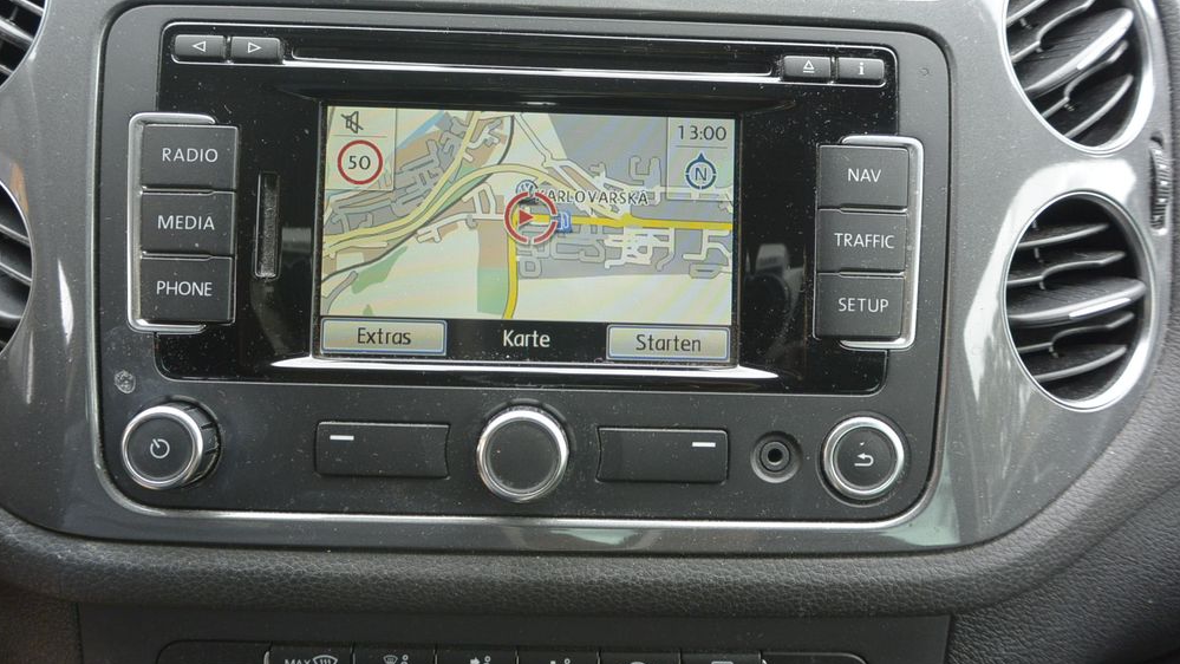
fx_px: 907
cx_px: 576
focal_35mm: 29
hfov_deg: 66.1
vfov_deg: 40.1
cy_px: 288
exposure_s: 1/160
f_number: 3.5
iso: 200
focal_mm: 10
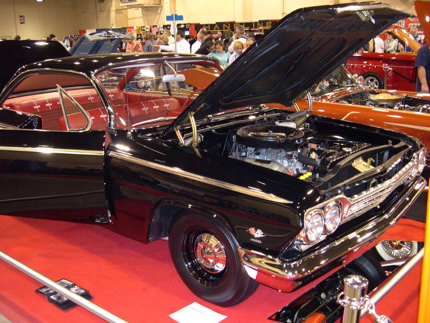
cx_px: 215
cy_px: 162
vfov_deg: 37.7
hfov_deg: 49.0
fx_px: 472
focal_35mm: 38
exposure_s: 1/60
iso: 400
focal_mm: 8
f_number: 2.8
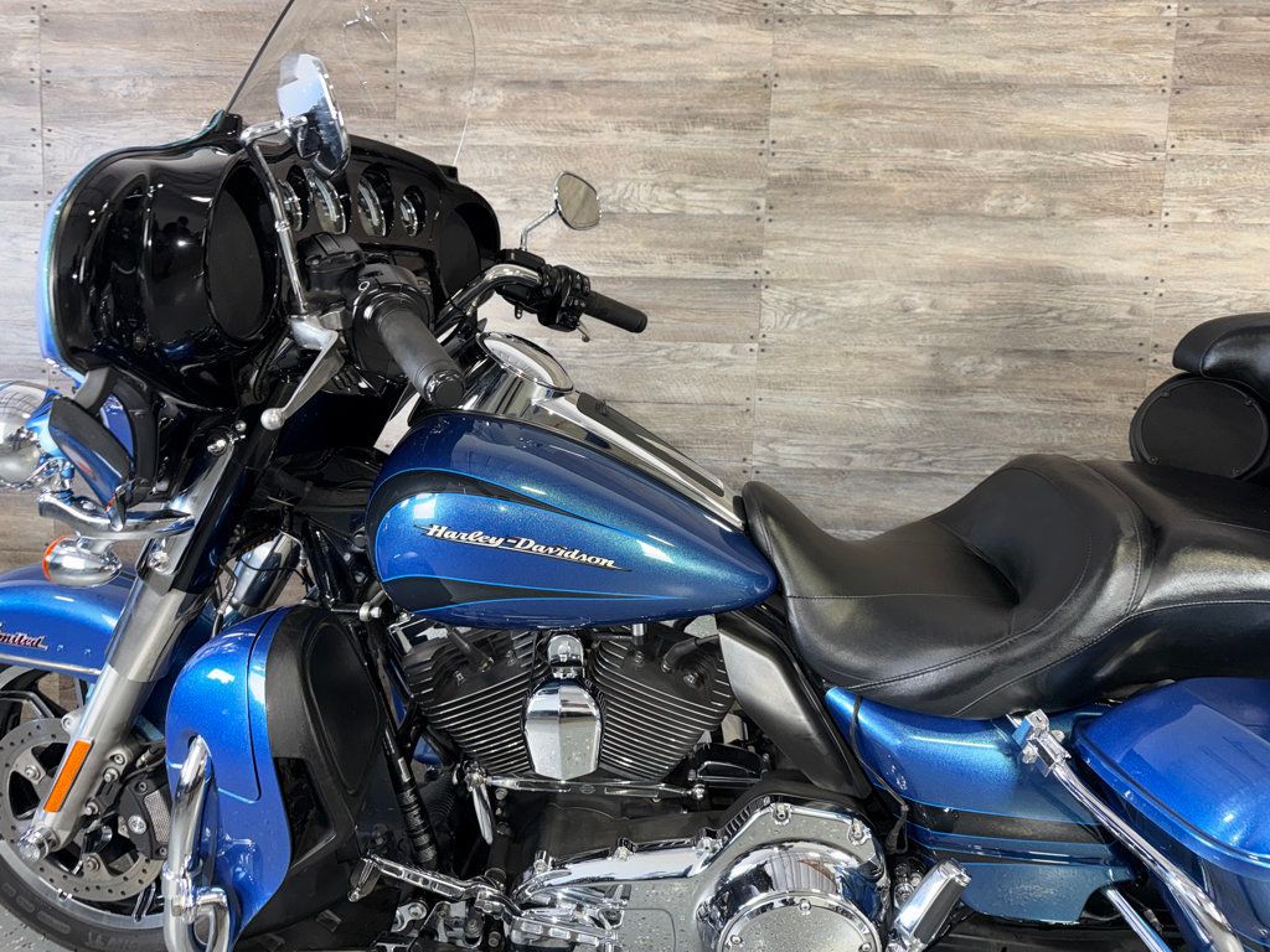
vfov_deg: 56.8
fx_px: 881
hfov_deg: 71.6
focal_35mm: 24
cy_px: 476
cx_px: 635
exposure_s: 1/21
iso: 64
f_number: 1.78
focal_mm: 6.76
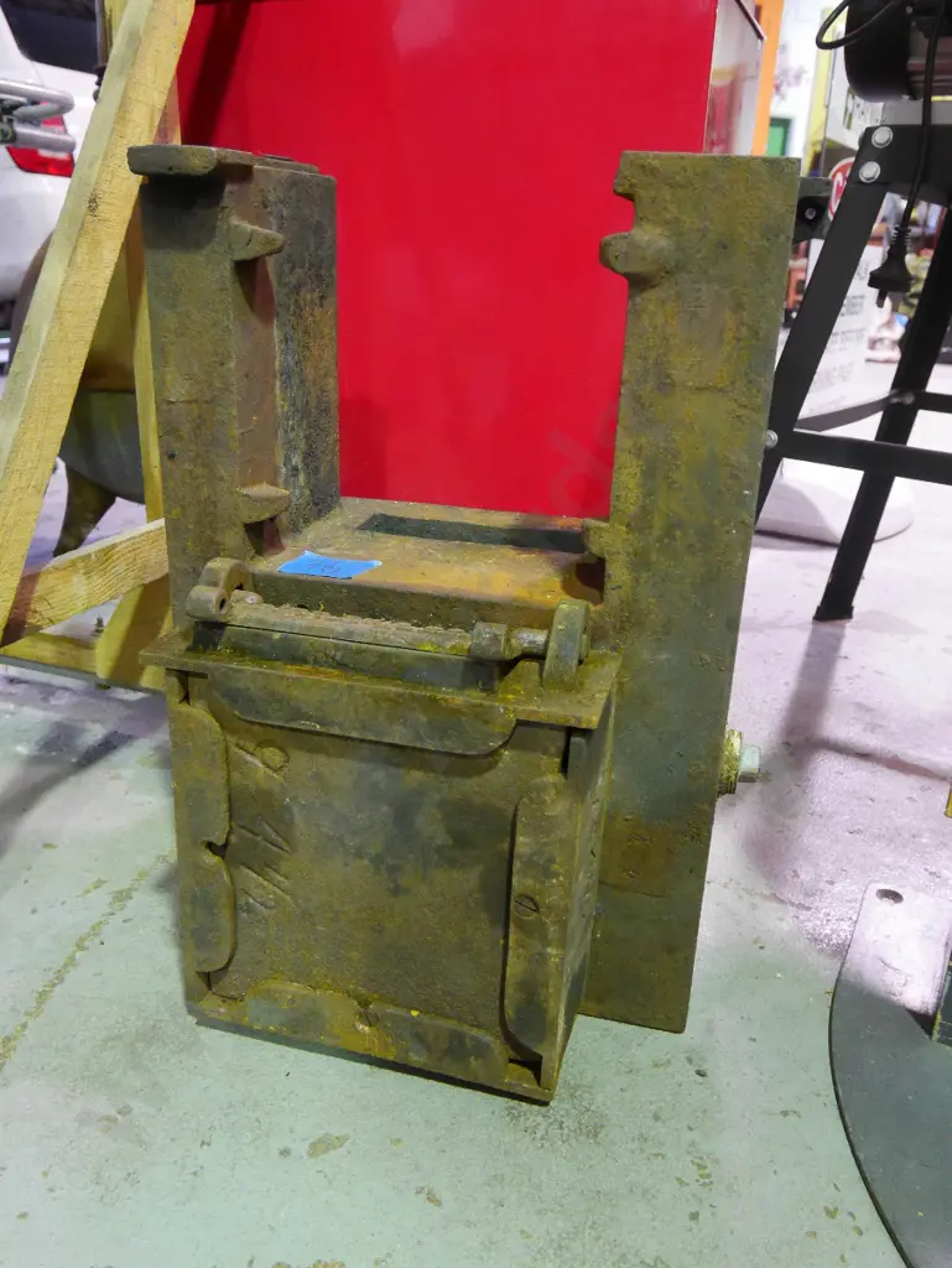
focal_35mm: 28
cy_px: 634
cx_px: 476
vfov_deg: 63.4
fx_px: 1026
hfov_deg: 49.8
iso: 3200
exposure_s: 1/40
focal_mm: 14
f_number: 4
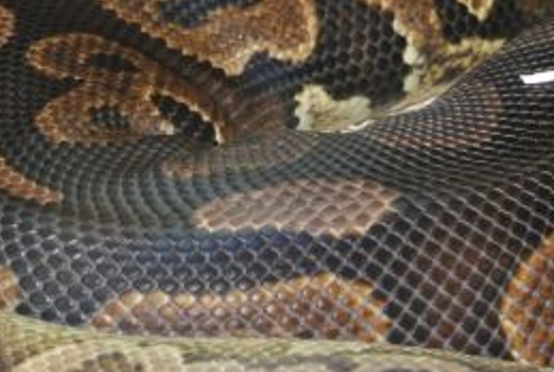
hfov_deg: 11.2
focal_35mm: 182
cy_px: 43
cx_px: 501
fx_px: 2807
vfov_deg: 7.6
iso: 800
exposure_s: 1/60
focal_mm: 21.9
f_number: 5
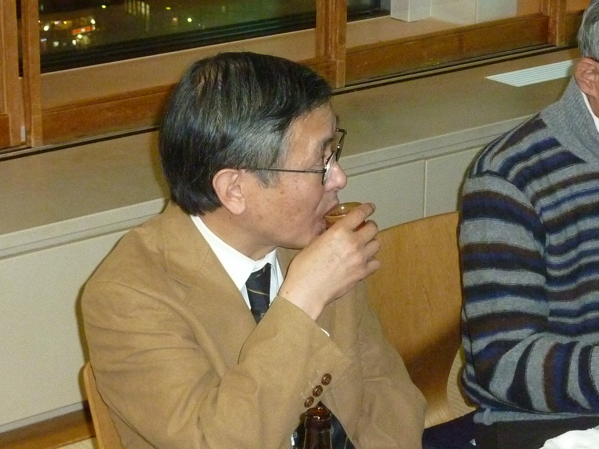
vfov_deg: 14.0
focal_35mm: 106
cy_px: 224
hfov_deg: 18.5
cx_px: 300
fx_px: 1834
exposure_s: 1/30
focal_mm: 9.7
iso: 640
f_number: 3.9
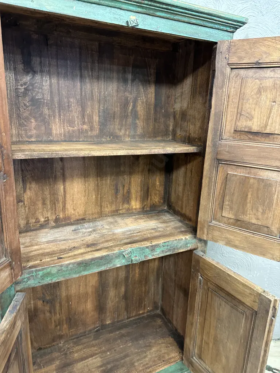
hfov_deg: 56.8
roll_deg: -1.8
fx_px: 259
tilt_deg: -13.7
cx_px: 140
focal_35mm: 24
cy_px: 186
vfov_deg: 71.6
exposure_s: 1/50
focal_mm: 6.86
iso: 500
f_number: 1.78
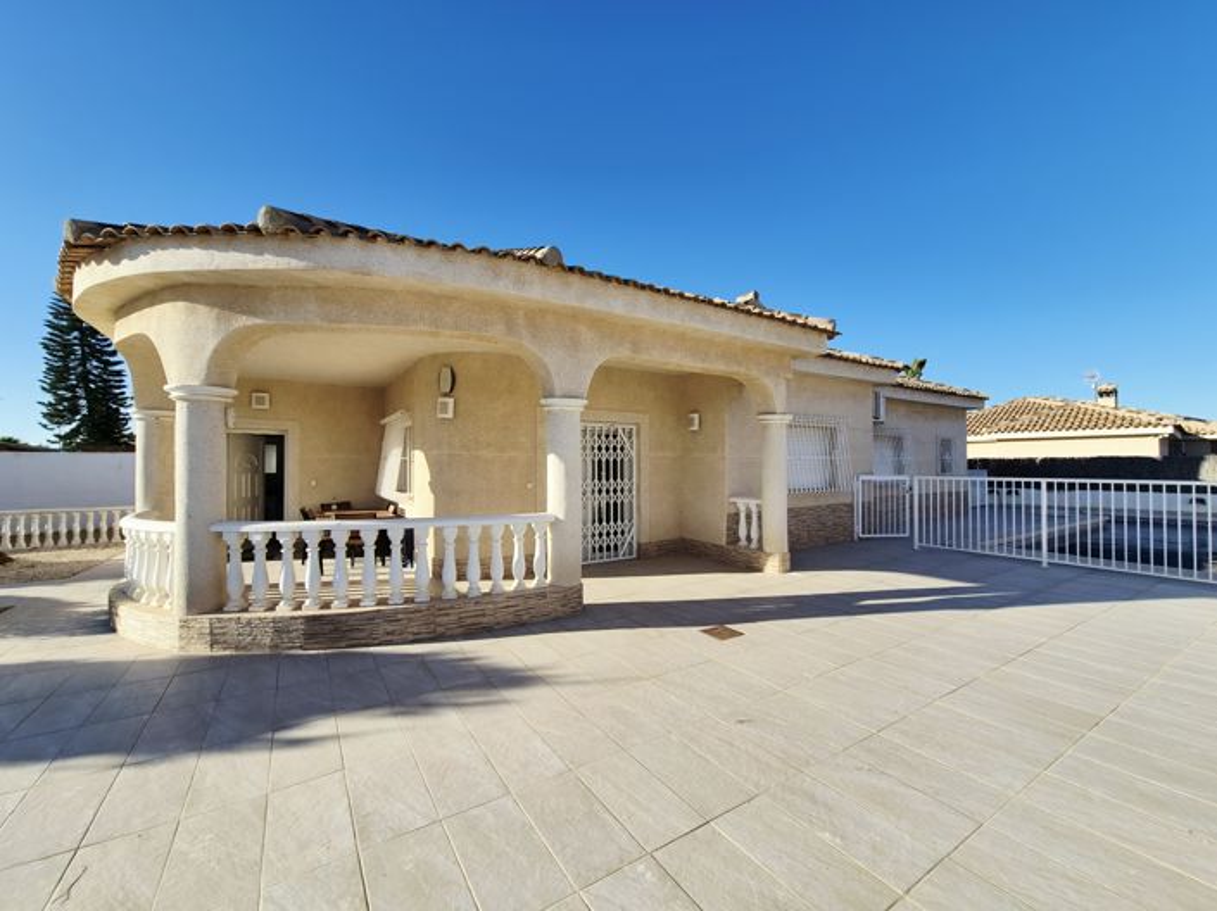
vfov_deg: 89.9
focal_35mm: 13
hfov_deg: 106.2
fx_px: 457
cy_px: 456
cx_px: 608
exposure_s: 1/3280
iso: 100
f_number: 2.2
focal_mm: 2.2
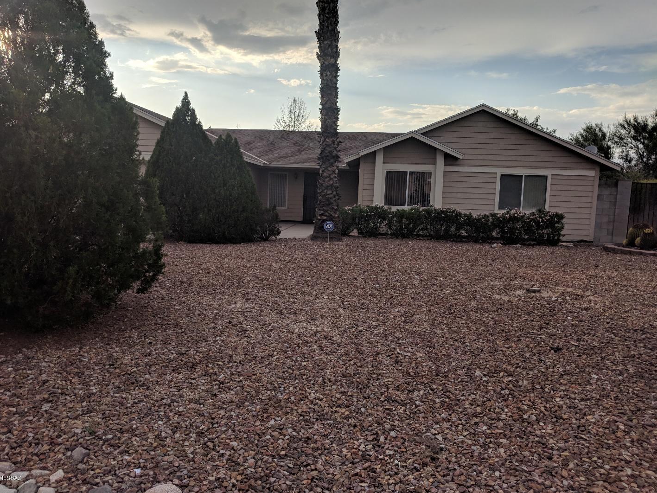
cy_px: 239
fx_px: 512
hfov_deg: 65.3
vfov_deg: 51.4
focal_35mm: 27
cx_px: 319
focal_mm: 4.67
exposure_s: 1/2740
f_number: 2
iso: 50
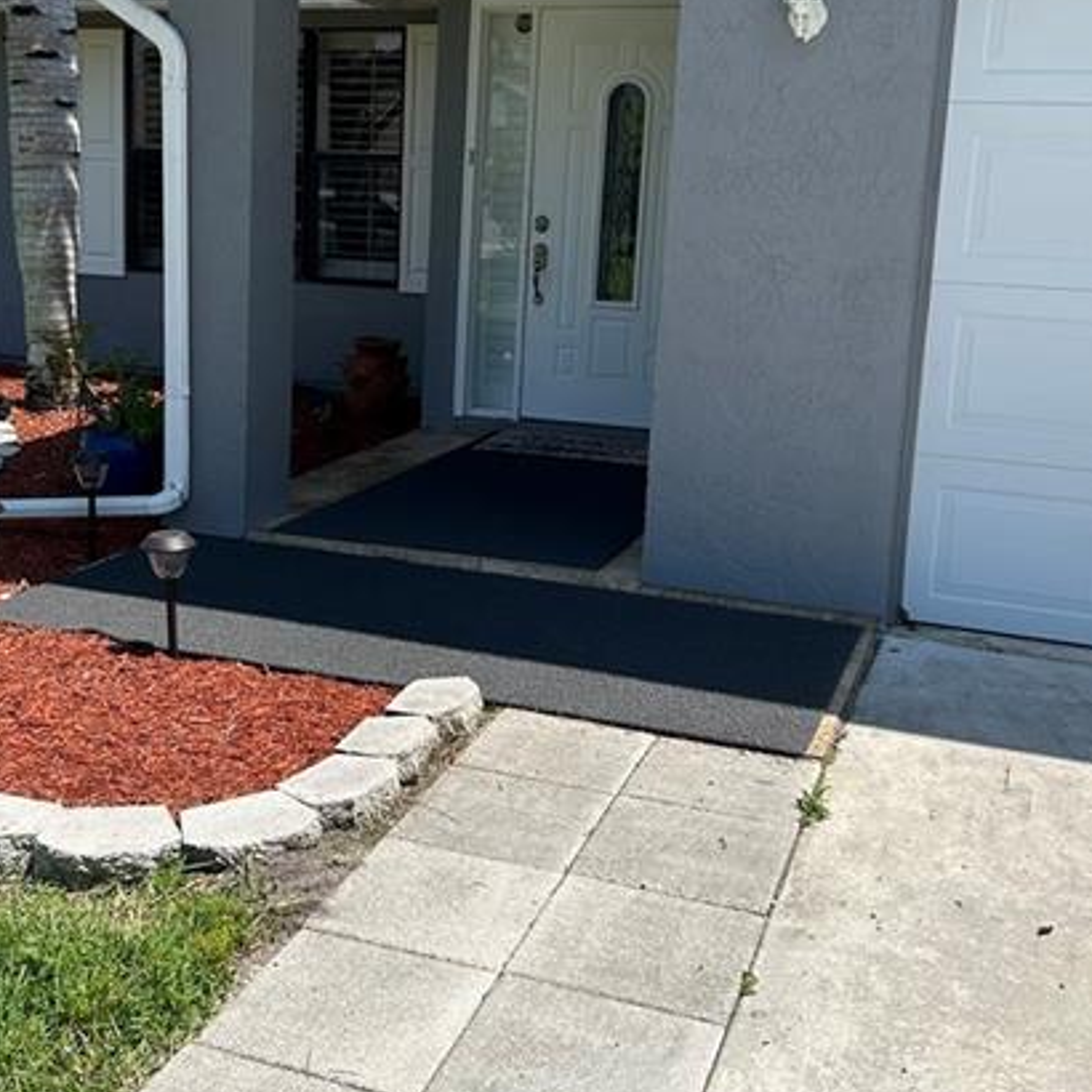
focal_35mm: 43
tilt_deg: -10.8
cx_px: 408
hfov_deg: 38.9
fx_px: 1535
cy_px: 450
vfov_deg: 39.0
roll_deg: -2.2
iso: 50
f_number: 1.5
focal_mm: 5.7
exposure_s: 1/5587
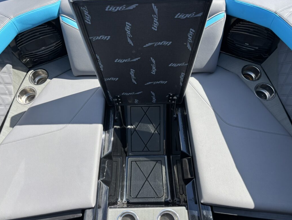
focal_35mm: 27
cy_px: 113
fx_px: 228
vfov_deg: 51.4
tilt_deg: -65.4
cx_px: 145
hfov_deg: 65.3
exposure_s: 1/1058
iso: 50
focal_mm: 5.96
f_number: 1.6
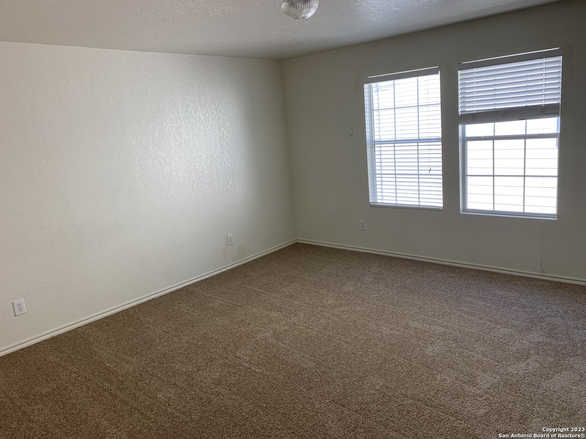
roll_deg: +5.5
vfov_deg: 53.1
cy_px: 220
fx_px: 440
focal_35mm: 26
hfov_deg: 67.3
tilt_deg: -10.6
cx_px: 293
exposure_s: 1/121
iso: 50
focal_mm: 4.25
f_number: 1.8
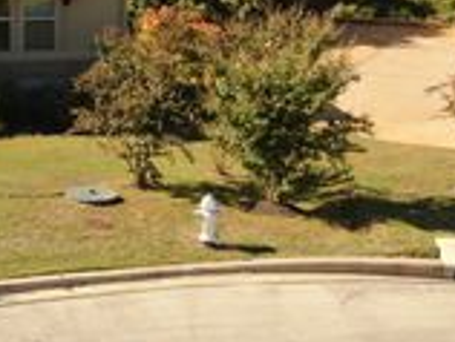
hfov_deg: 13.8
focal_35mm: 136
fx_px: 1790
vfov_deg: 10.7
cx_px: -170
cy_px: -122
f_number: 3.6
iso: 200
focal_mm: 7.55
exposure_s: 1/500
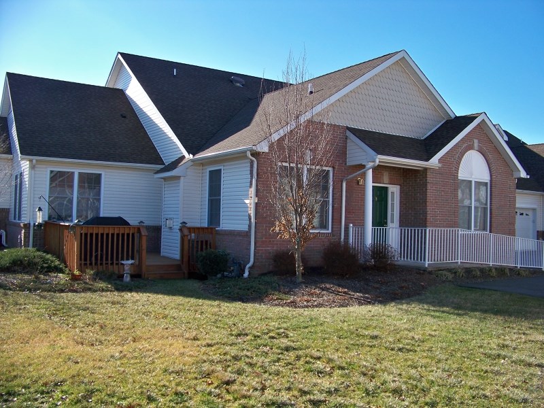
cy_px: 204
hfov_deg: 55.4
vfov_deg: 42.9
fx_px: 519
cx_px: 272
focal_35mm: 33
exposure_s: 1/500
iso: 80
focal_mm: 5.85
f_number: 2.8
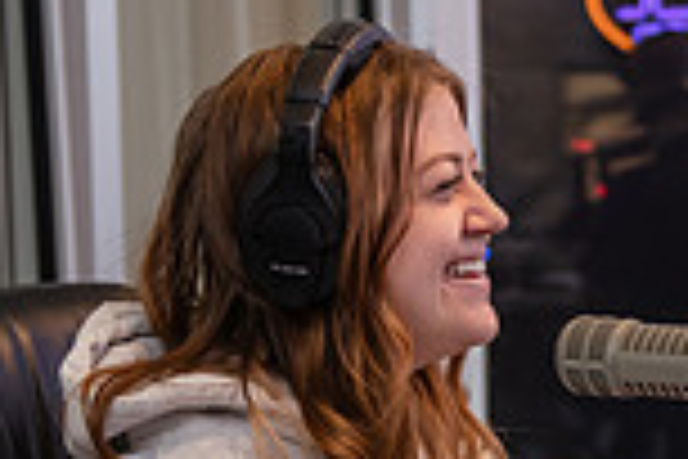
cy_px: 488
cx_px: 724
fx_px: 2752
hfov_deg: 14.0
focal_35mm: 144
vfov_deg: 9.4
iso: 800
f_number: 2.8
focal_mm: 38
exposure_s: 1/100
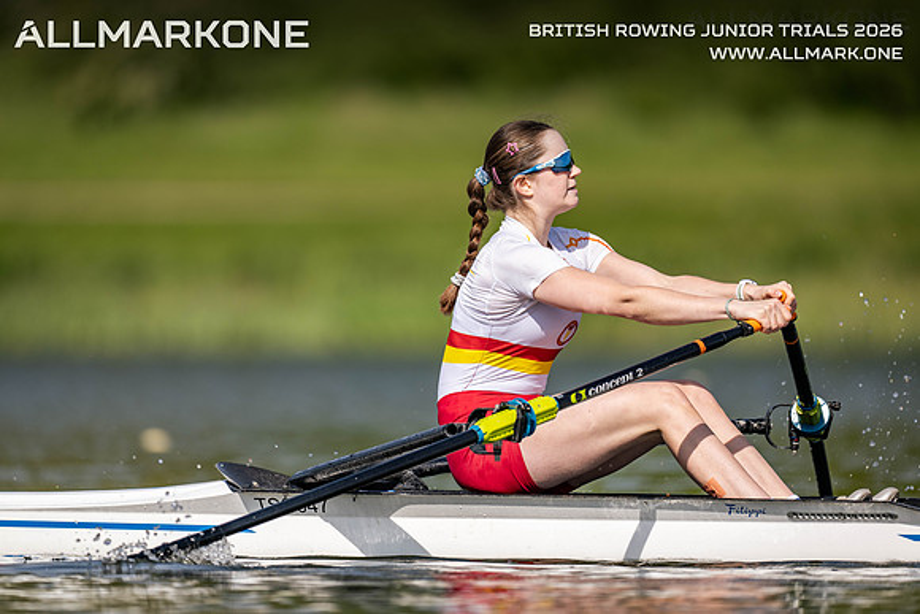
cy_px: 307
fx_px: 15336
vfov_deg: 2.3
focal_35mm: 600
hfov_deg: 3.4
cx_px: 460
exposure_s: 1/2500
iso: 180
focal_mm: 600
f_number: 4
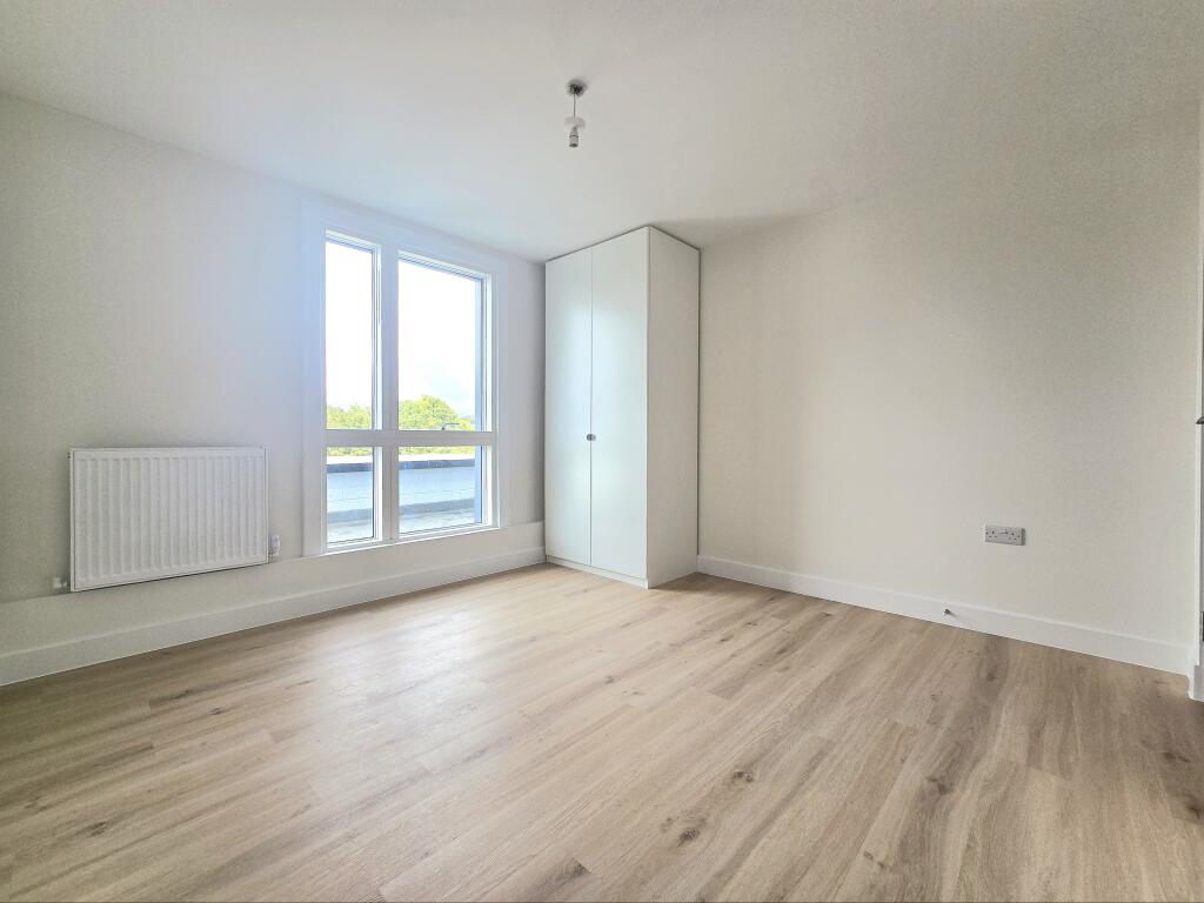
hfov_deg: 106.2
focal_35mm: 13
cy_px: 452
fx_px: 452
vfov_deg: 89.9
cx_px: 602
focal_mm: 2.2
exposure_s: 1/200
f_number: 2.2
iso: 50
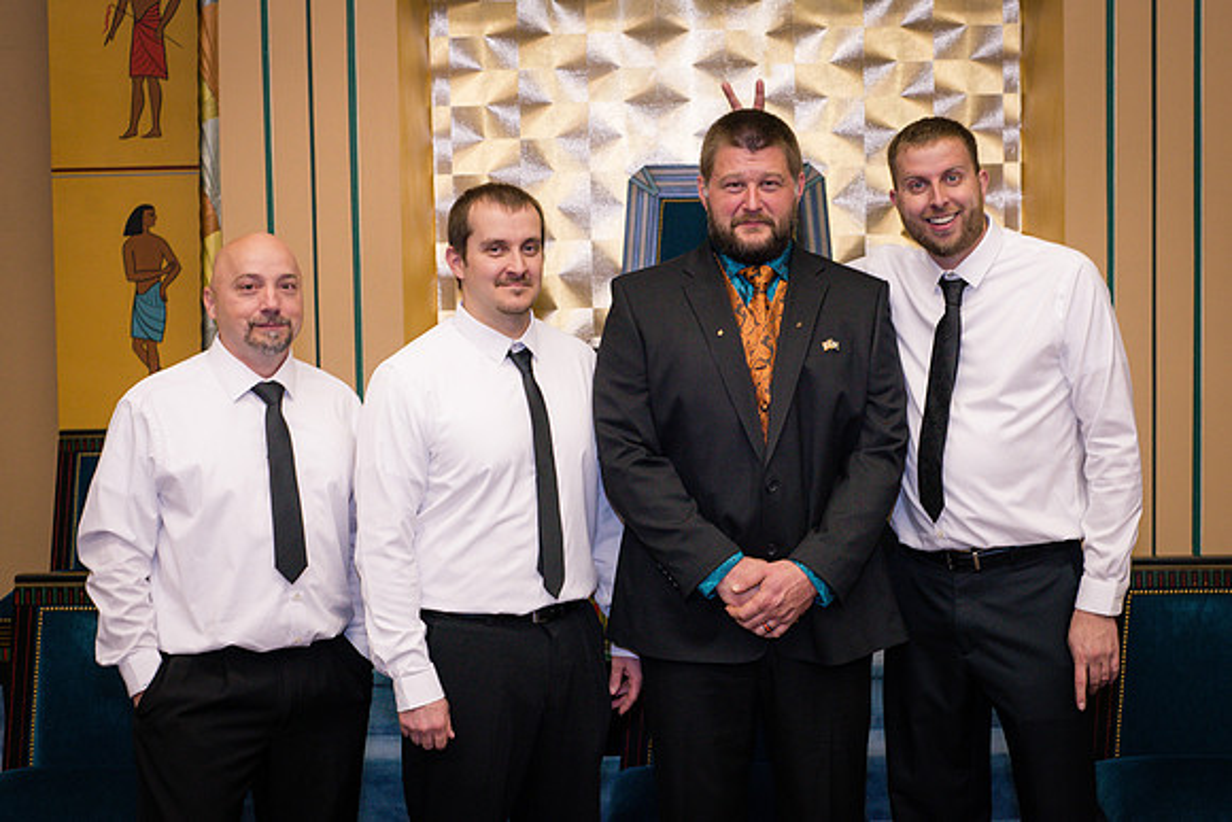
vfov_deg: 24.8
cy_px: 414
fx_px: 1867
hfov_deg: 36.5
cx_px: 653
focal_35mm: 55
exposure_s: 1/125
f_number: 5
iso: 800
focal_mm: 50
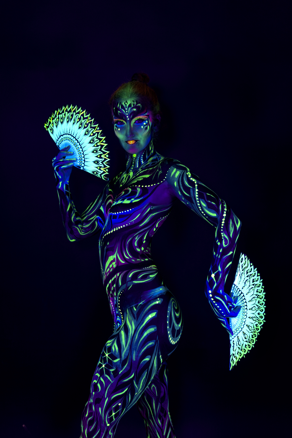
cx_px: 146
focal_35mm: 36
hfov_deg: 36.9
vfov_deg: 53.1
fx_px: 438
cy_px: 219
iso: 250
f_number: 4
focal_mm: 36
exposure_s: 1/160
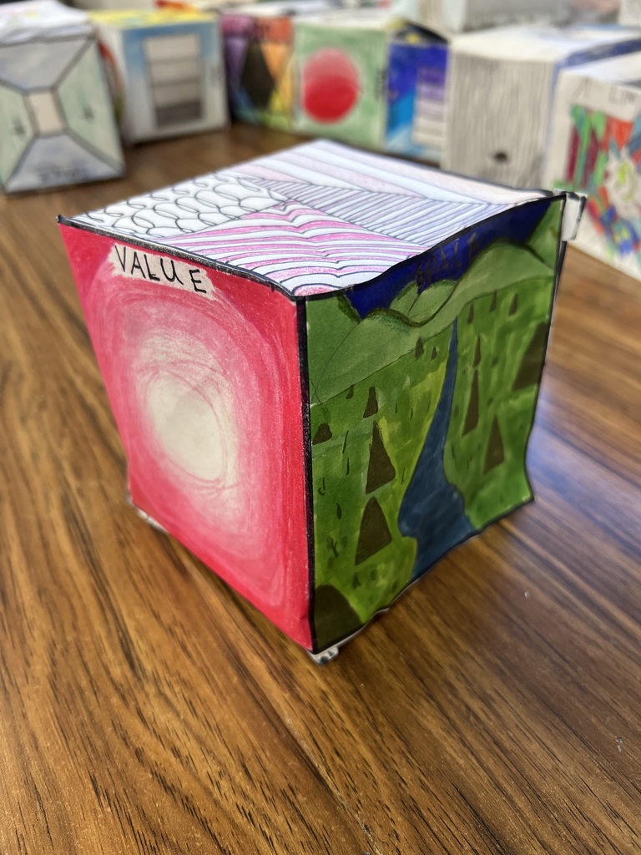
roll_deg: +3.5
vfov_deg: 67.3
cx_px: 320
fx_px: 642
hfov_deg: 53.1
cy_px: 428
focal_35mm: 26
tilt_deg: -36.5
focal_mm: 5.7
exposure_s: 1/120
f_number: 1.5
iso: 125
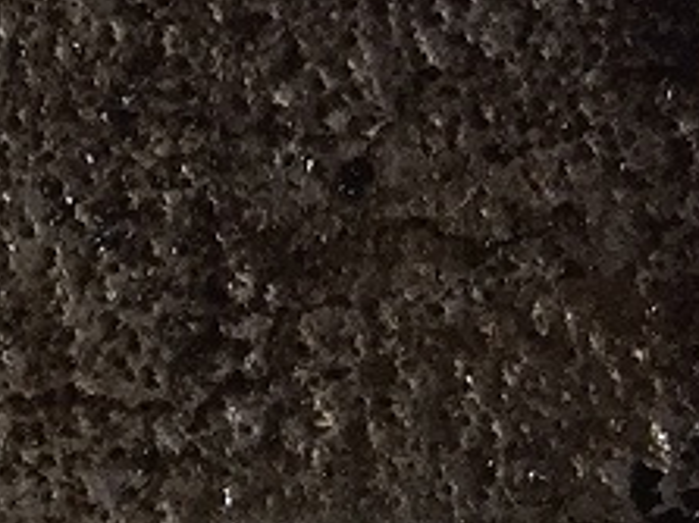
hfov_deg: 8.0
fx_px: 4279
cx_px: -1373
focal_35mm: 212
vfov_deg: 6.5
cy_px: 1409
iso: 32
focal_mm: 4.15
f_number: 2.2
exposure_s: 1/50
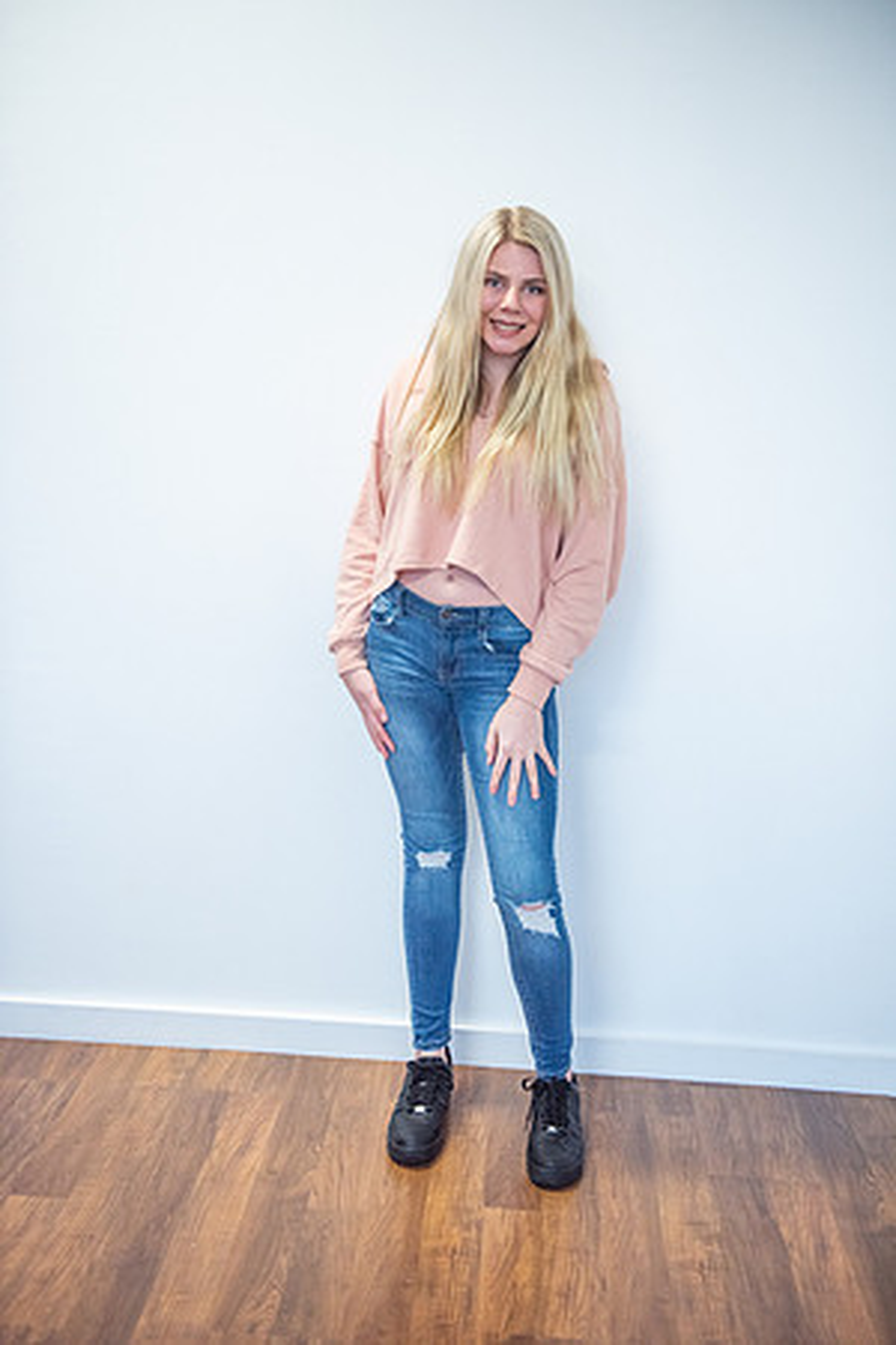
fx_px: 1419
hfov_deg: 35.1
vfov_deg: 50.7
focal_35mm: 38
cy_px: 672
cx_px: 448
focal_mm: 38
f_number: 2.8
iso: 1000
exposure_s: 1/250
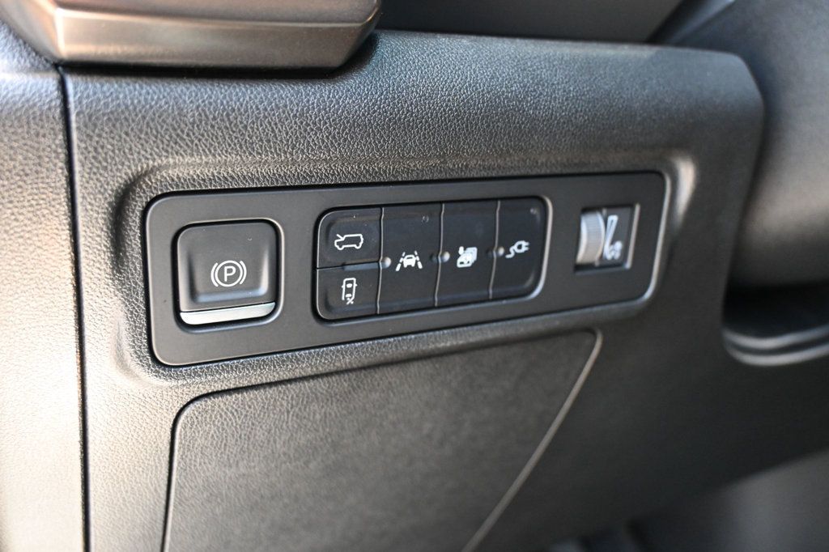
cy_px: 276
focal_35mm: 32
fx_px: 742
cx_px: 414
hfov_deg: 58.4
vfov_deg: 40.8
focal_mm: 21.5
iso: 2800
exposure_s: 1/125
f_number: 4
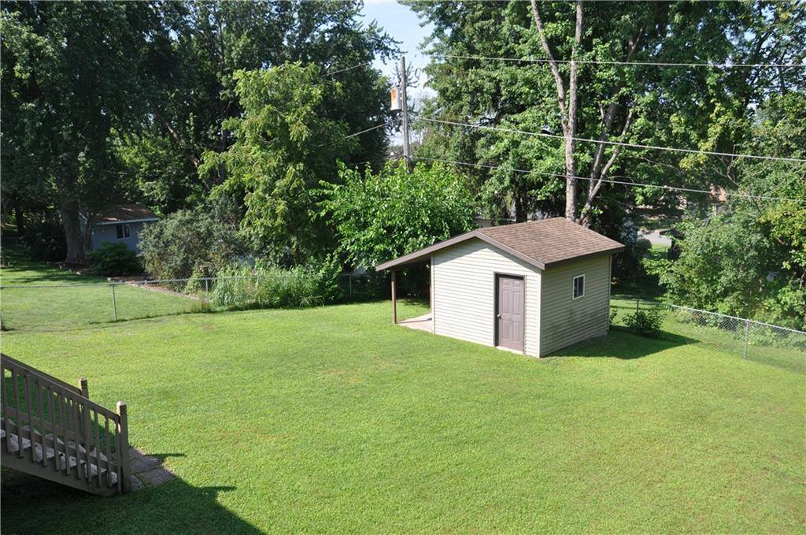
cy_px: 268
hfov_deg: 67.5
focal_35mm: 27
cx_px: 403
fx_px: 603
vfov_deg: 47.8
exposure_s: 1/250
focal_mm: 18
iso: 200
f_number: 8
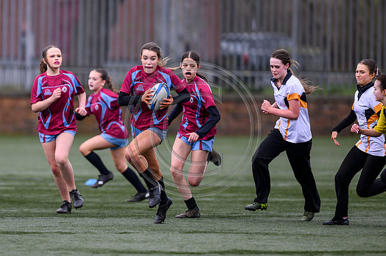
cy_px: 138
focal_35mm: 509
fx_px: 5452
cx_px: 142
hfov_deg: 4.1
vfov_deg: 2.7
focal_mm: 400
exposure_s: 1/1250
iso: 500
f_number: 3.5
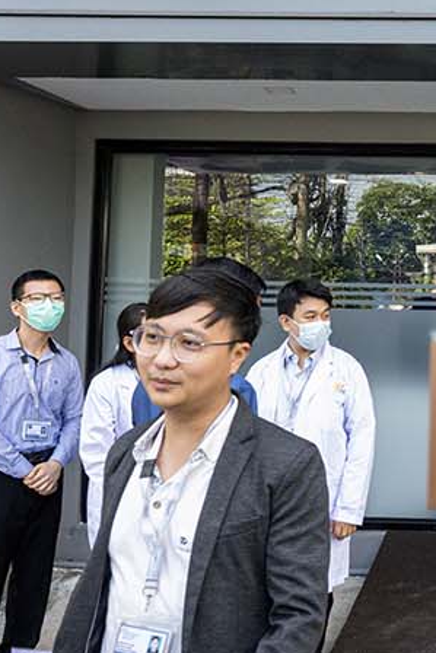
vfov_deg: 43.5
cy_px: 359
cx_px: 472
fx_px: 817
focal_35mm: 45
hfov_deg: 27.5
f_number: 8
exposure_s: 1/250
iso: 1600
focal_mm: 14
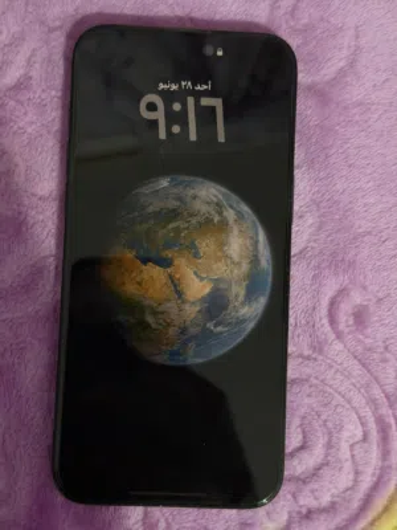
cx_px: 198
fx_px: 734
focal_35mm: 48
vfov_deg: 39.7
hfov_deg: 30.3
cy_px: 265
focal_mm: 6.76
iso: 800
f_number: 1.78
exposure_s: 1/21
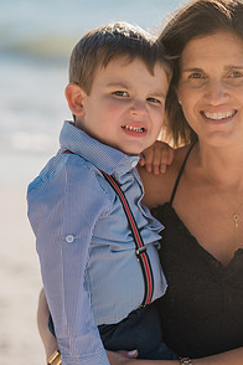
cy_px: 223
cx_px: 175
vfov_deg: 15.8
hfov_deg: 10.5
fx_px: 1316
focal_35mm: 130
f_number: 2.8
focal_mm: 85
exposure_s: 1/1250
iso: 100
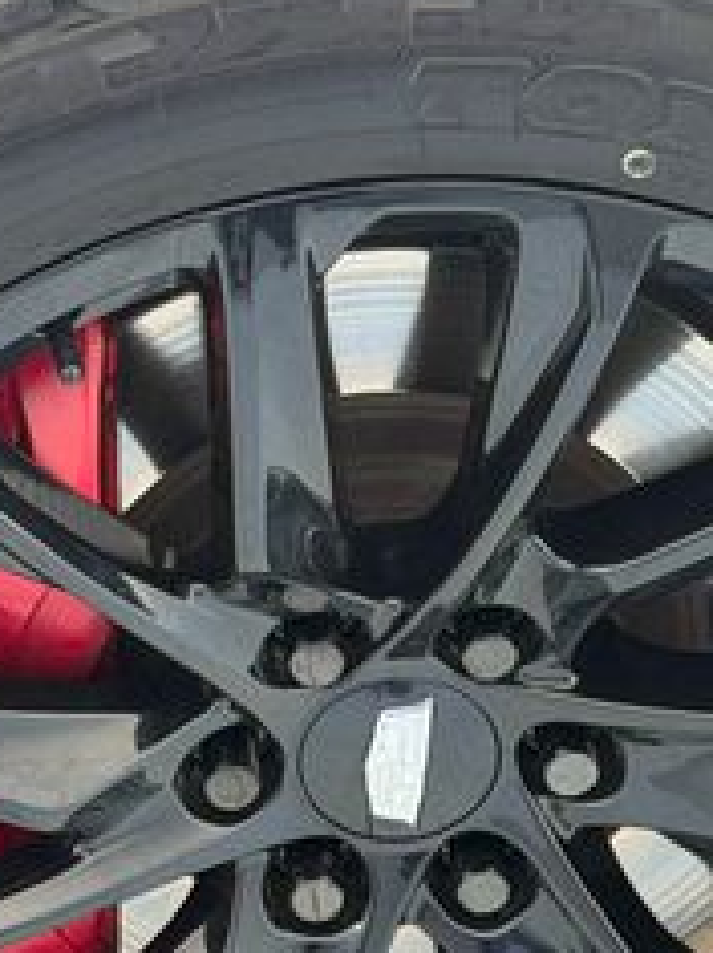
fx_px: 3601
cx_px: 458
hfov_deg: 11.3
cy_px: 598
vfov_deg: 15.0
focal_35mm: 131
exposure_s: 1/176
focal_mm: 6.76
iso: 125
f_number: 1.78
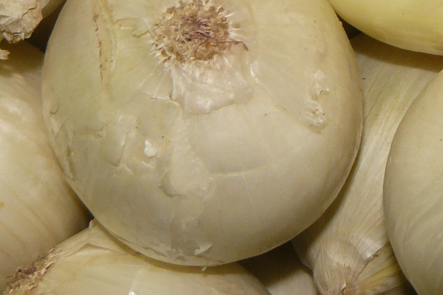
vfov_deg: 11.7
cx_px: 515
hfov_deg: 17.5
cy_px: -152
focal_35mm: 112
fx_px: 1378
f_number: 7.1
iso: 100
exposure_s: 1/40
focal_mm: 6
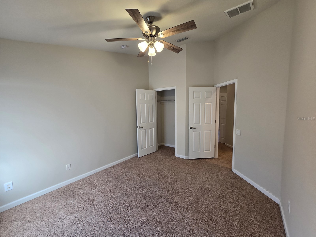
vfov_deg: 89.9
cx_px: 158
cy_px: 118
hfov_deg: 106.2
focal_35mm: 13
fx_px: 119
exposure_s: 1/60
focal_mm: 2.2
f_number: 2.2
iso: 125
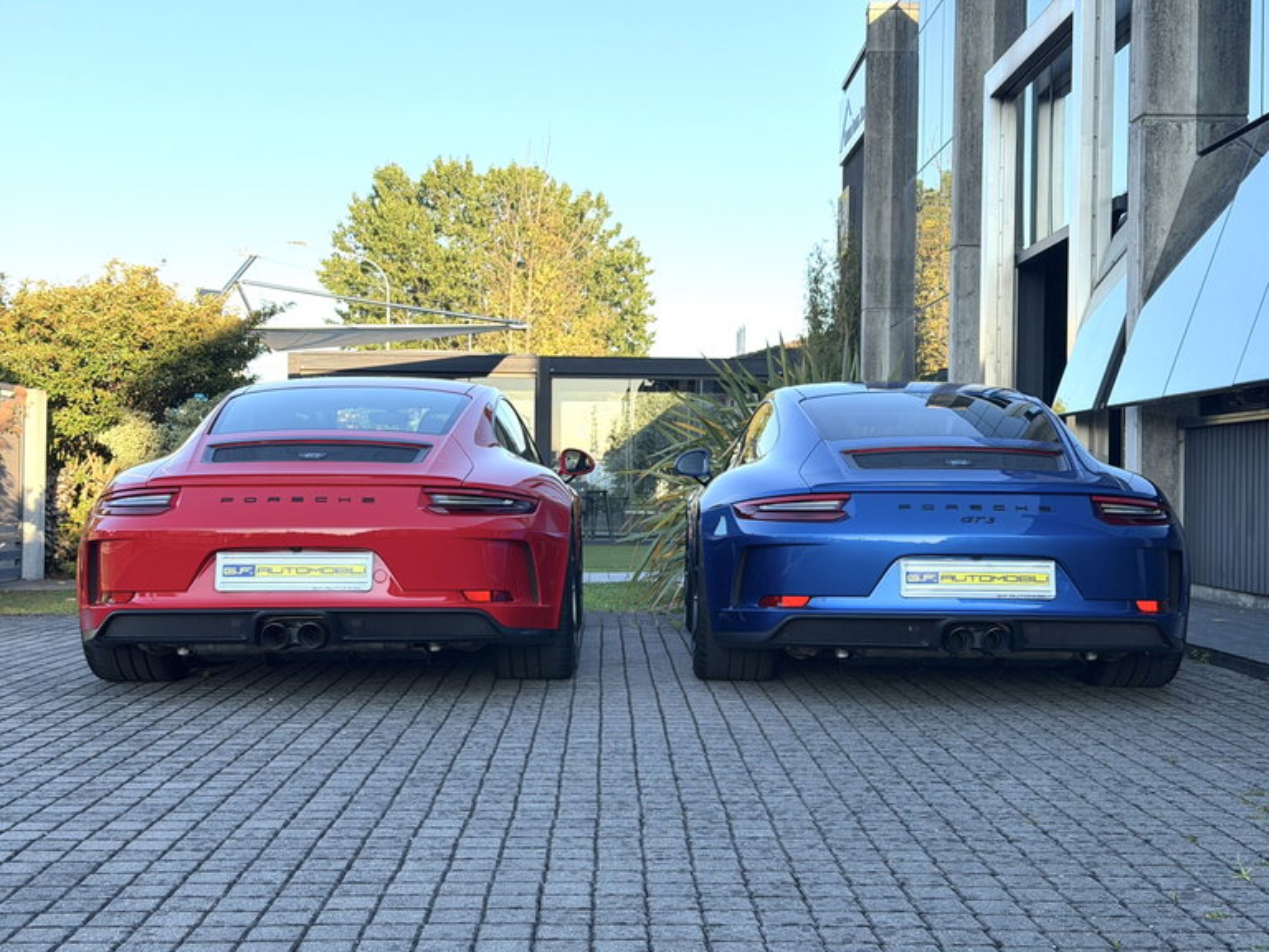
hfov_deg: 39.7
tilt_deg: +0.4
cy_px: 476
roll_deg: -1.1
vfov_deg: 30.3
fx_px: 1760
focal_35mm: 48
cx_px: 634
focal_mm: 6.76
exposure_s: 1/652
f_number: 1.78
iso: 100
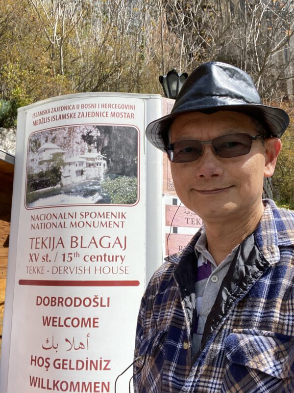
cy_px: 196
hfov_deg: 46.8
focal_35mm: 30
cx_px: 147
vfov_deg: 60.0
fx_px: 340
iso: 25
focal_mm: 2.71
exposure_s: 1/505
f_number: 2.2
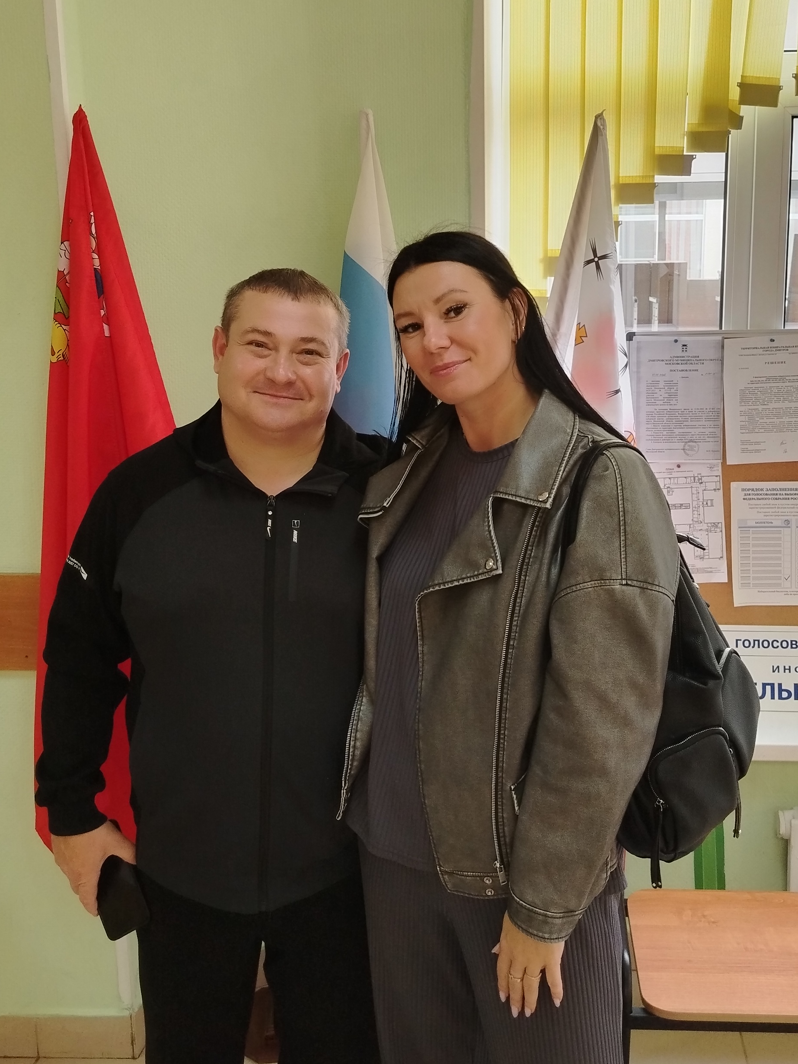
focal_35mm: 39
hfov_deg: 36.7
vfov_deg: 47.7
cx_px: 470
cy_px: 440
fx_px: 1199
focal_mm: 5.25
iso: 281
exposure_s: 1/50
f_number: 1.75
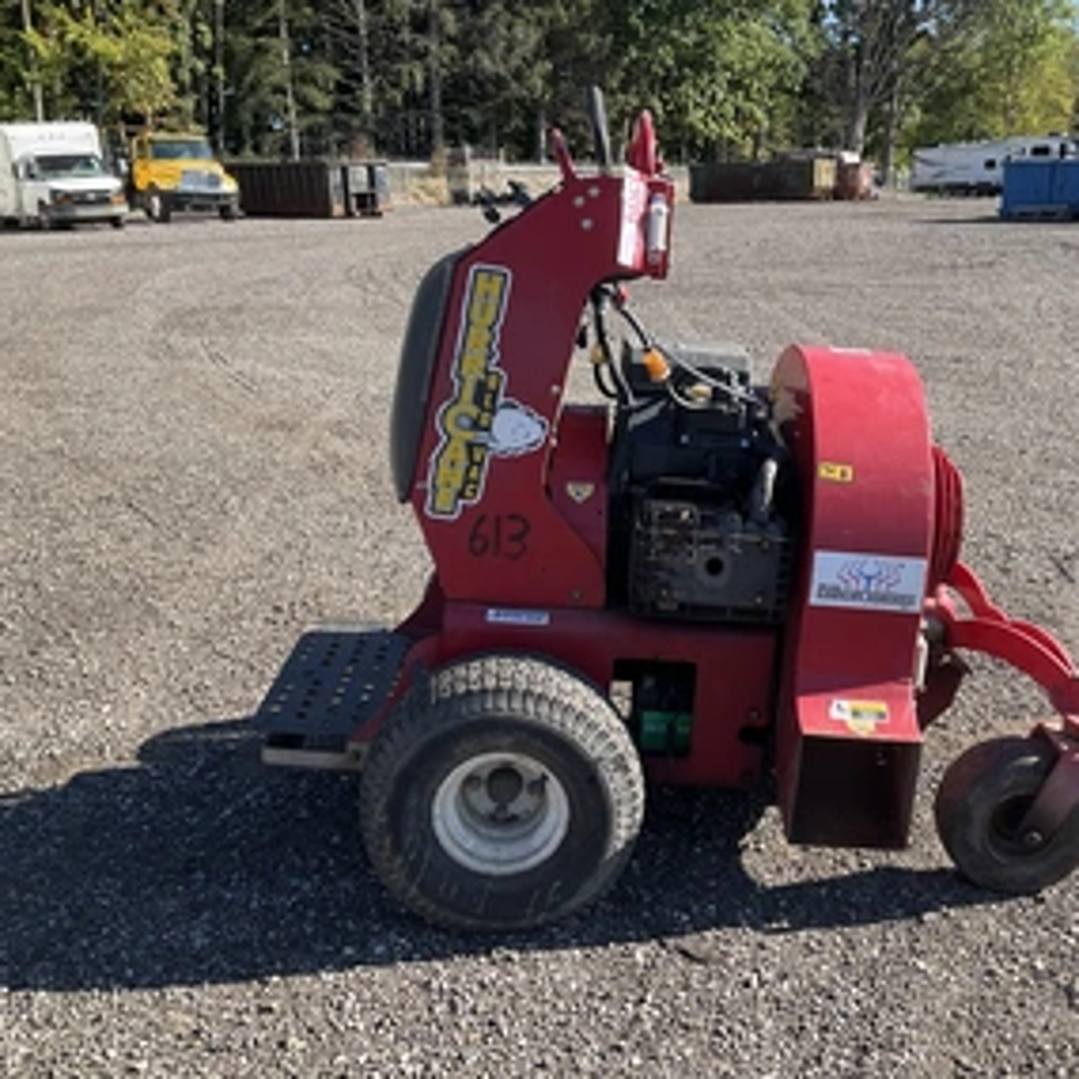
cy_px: 530
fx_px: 1270
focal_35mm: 36
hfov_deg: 45.8
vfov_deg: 46.0
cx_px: 636
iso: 25
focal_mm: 3
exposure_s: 1/586
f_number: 1.8
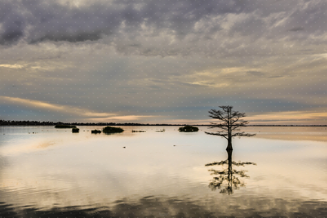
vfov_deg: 41.1
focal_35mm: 32
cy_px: 109
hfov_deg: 58.7
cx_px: 164
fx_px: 291
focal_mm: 32
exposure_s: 1/30
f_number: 22
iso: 400
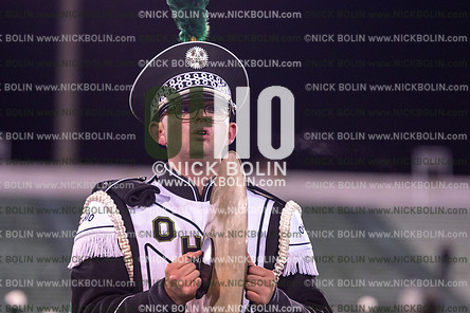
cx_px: 219
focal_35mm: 170
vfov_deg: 8.1
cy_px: 137
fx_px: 2219
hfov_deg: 12.1
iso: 2500
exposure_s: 1/1250
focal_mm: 130
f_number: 2.8
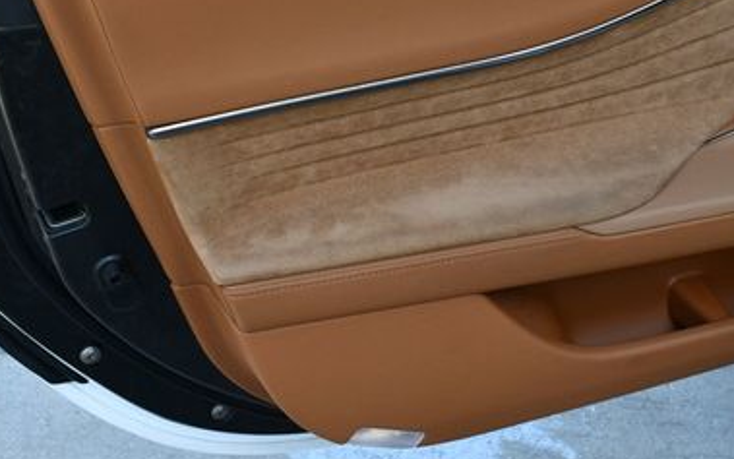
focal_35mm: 62
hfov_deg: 32.5
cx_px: 533
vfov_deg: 20.8
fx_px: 1240
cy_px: 110
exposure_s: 1/250
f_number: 5.6
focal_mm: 18
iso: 220
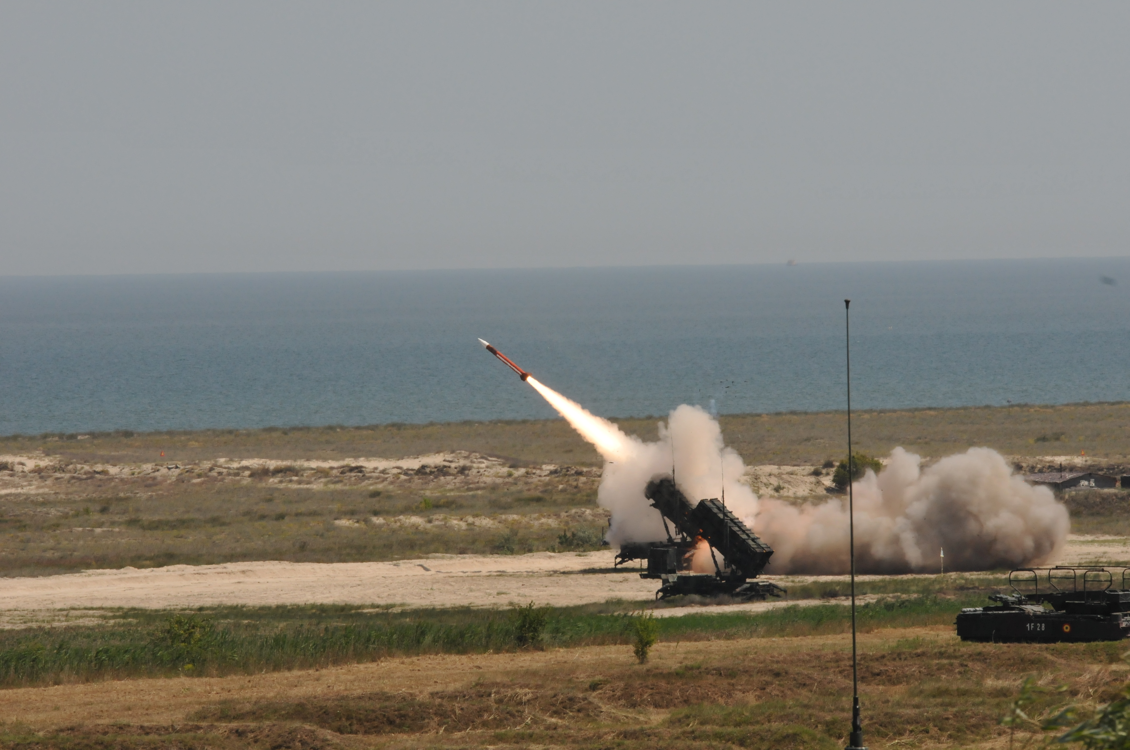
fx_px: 9405
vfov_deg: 4.6
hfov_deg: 6.9
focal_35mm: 300
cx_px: 565
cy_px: 375
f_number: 14
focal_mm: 200
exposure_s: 1/800
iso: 800
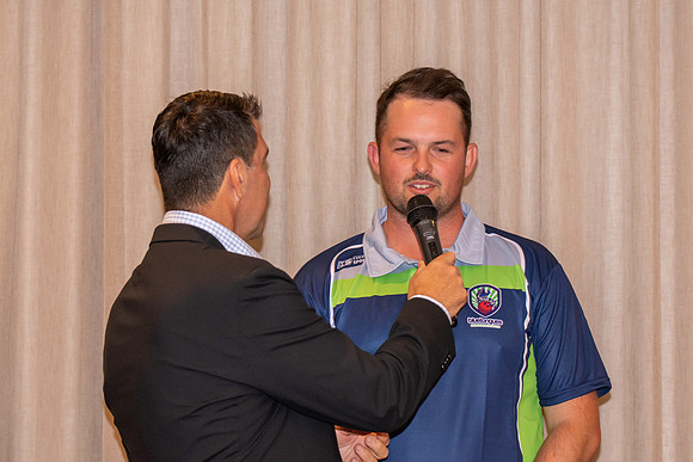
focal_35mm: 148
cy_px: 193
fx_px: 2850
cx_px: 413
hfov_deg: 13.9
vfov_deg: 9.3
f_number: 2.8
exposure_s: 1/60
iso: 1000
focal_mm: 82
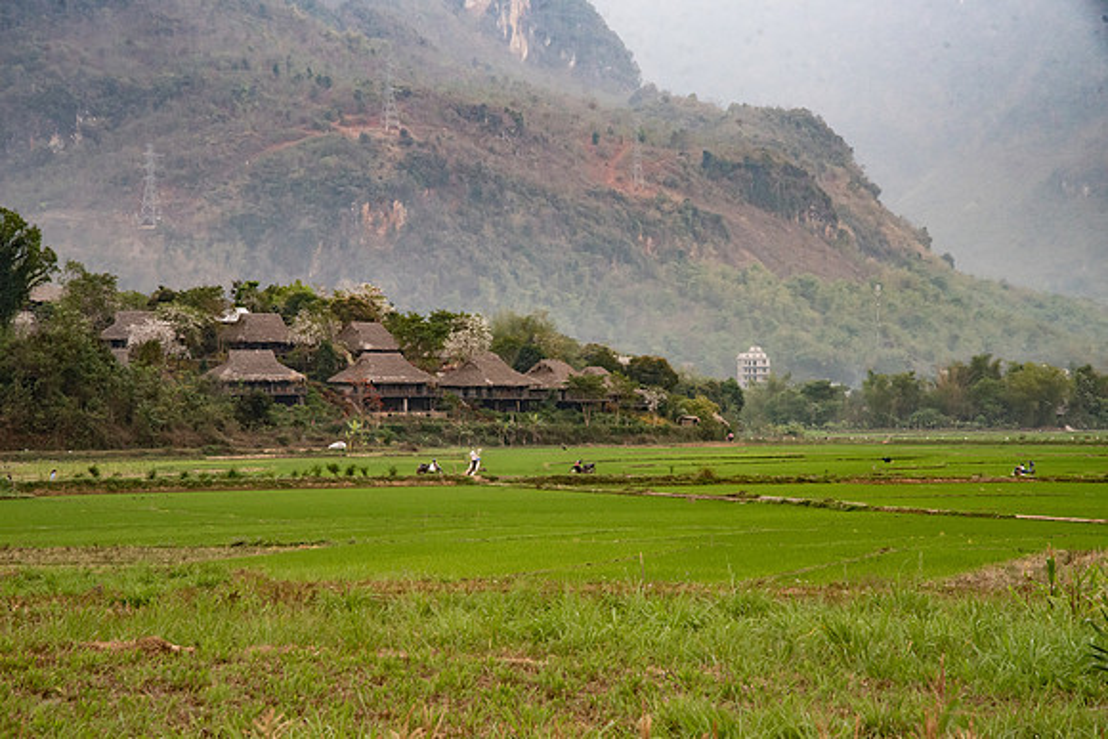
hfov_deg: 19.5
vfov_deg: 13.0
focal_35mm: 105
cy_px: 370
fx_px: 3232
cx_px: 554
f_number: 10
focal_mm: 105
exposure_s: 1/125
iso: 1250
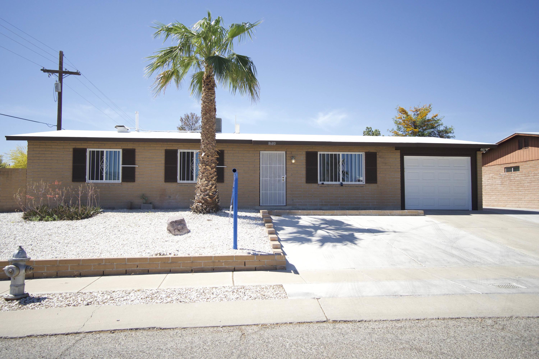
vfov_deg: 47.9
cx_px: 270
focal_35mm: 27
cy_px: 180
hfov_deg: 67.4
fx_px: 404
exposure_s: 1/4000
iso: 640
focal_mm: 18
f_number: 4
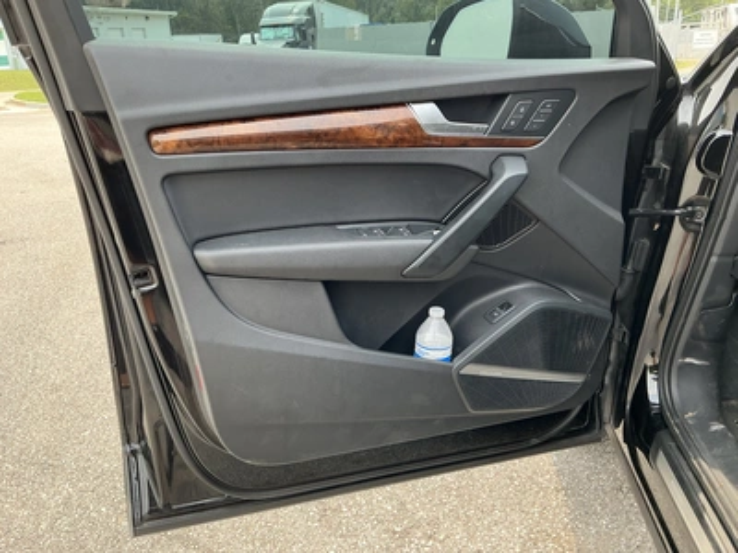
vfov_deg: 49.7
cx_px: 369
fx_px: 597
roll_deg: +3.0
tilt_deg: -19.2
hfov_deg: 63.4
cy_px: 276
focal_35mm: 28
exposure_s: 1/172
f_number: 1.8
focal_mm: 3
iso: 32
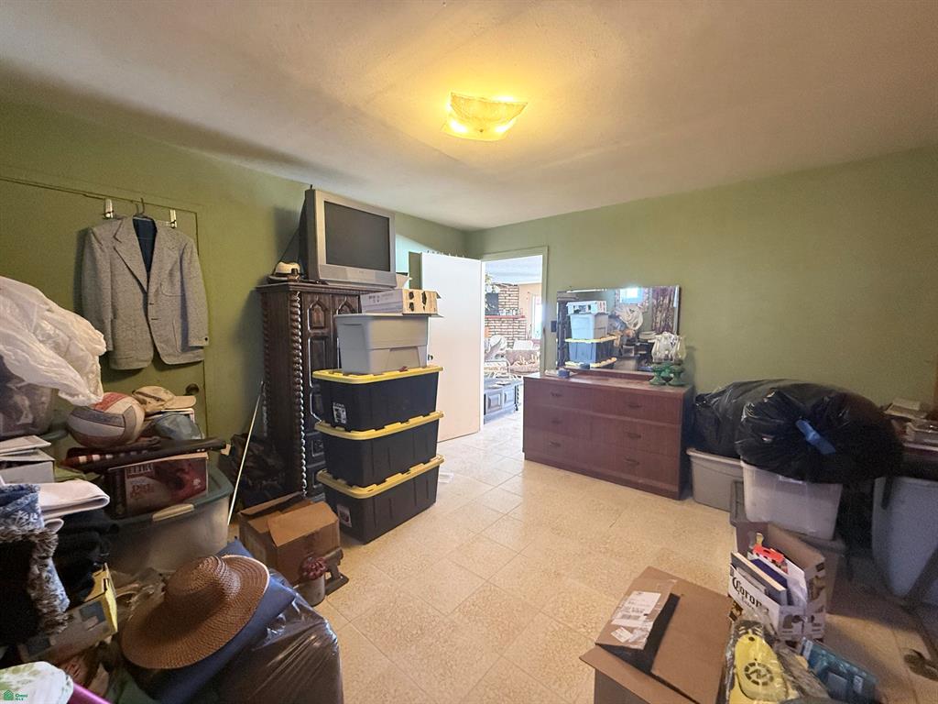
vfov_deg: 85.7
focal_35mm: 14
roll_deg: +0.1
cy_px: 352
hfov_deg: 102.1
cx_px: 469
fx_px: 379
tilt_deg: -4.6
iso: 400
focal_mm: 2.22
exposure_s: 1/60
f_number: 2.2
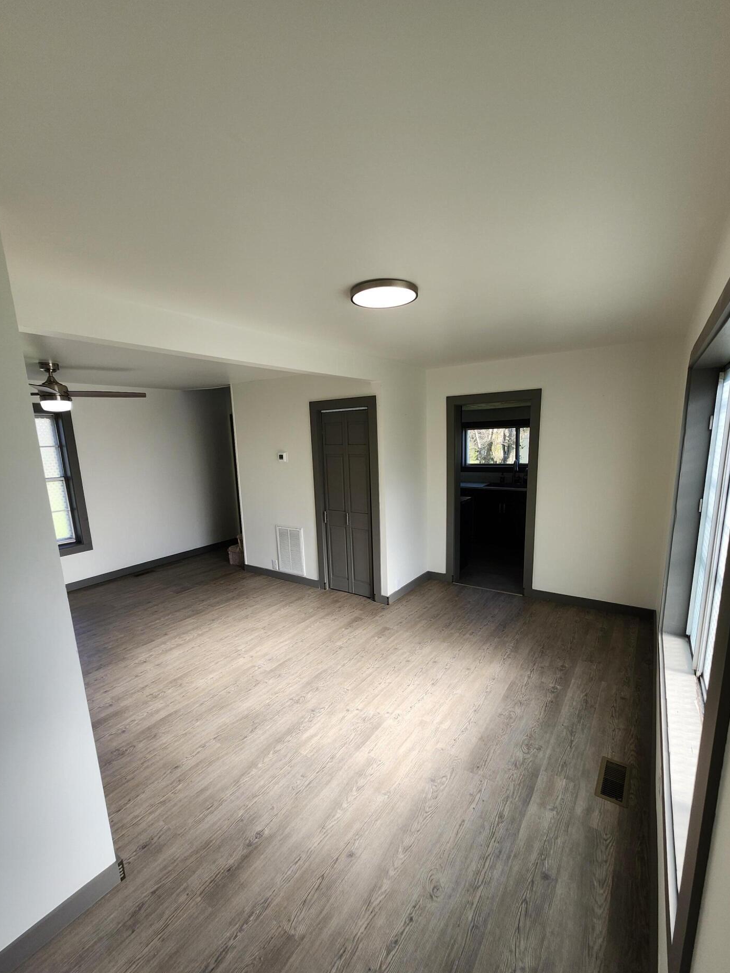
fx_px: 394
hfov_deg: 85.6
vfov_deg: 102.0
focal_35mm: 14
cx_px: 388
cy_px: 514
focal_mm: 1.74
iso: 40
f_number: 2.2
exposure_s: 1/162
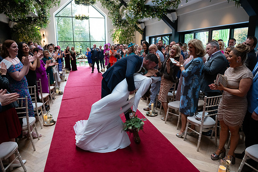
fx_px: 172
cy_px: 86
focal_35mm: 24
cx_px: 129
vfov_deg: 53.2
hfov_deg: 73.7
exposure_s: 1/160
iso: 800
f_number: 3.5
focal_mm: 24
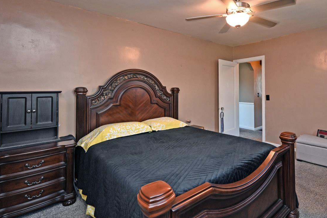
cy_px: 85
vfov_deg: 63.9
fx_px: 173
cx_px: 201
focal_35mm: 19
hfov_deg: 85.5
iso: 1100
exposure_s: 1/60
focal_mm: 14
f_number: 4
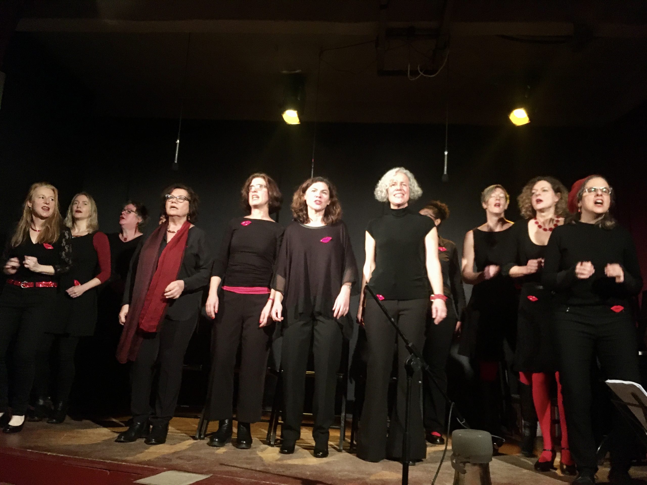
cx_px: 324
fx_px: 542
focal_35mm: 29
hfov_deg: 61.7
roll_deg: -3.1
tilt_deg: +12.6
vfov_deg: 48.2
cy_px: 242
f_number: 2.2
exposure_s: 1/17
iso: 250
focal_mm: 4.15
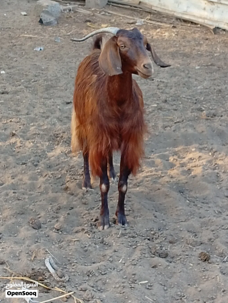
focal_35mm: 91
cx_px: 114
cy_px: 152
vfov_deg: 21.5
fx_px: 797
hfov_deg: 16.3
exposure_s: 1/50
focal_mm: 3.96
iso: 95
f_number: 1.8
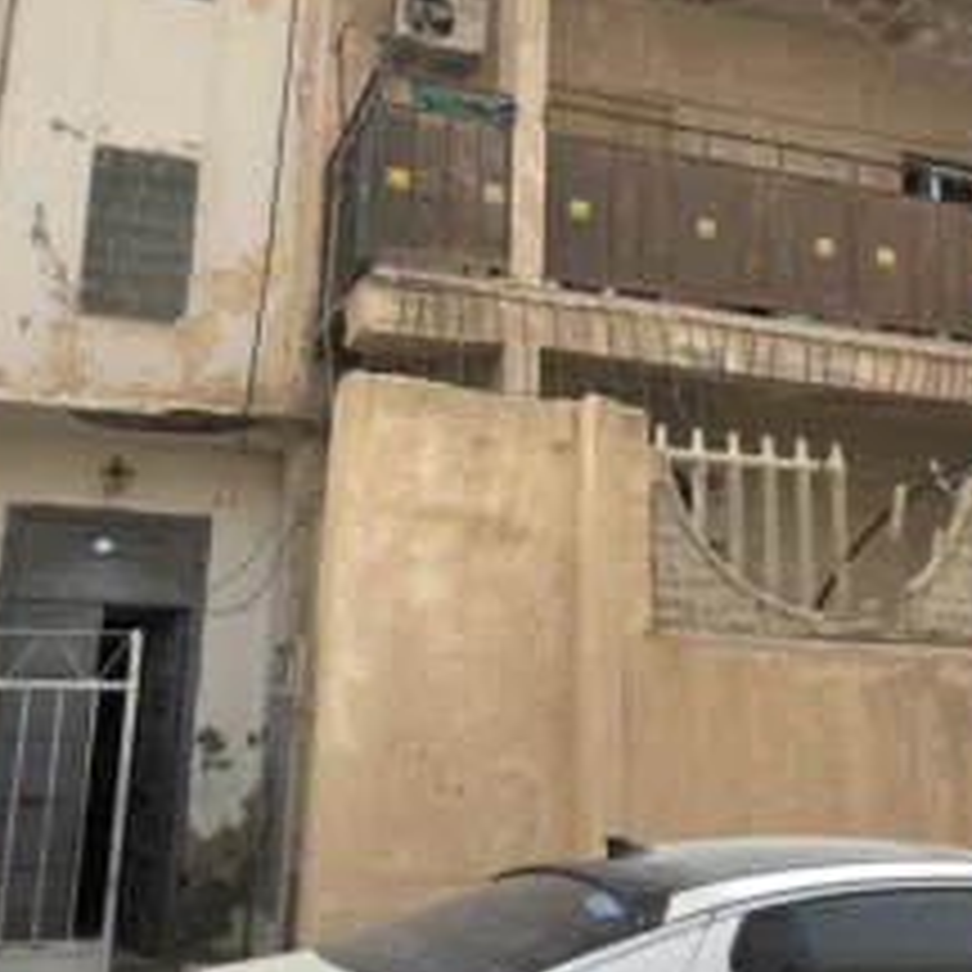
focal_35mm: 41
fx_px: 1303
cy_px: 382
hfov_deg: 40.8
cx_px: 562
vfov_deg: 40.7
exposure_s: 1/2717
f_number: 1.6
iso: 32
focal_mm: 5.1
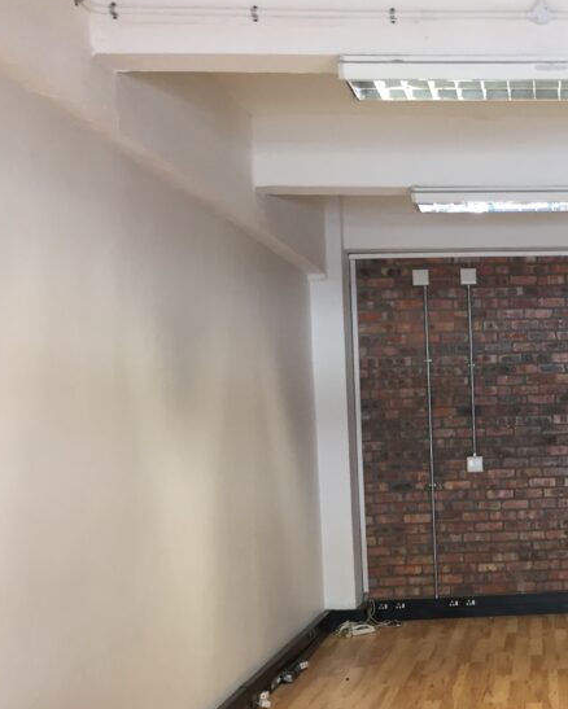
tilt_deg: -3.8
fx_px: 1113
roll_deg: -0.1
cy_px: 461
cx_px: 630
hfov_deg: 26.3
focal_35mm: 53
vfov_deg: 35.1
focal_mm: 4.15
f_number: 2.2
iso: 100
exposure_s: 1/33
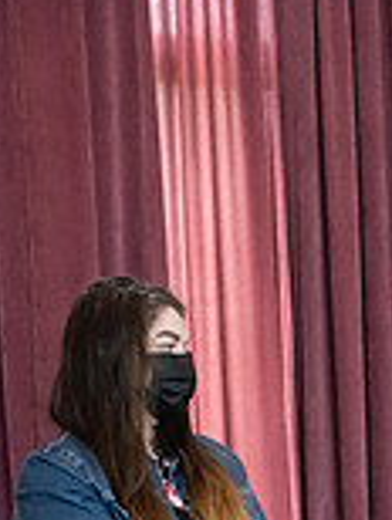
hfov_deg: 13.1
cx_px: 382
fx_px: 1686
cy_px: 633
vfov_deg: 16.8
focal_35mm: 112
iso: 2500
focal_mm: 31
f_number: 3.2
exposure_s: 1/200
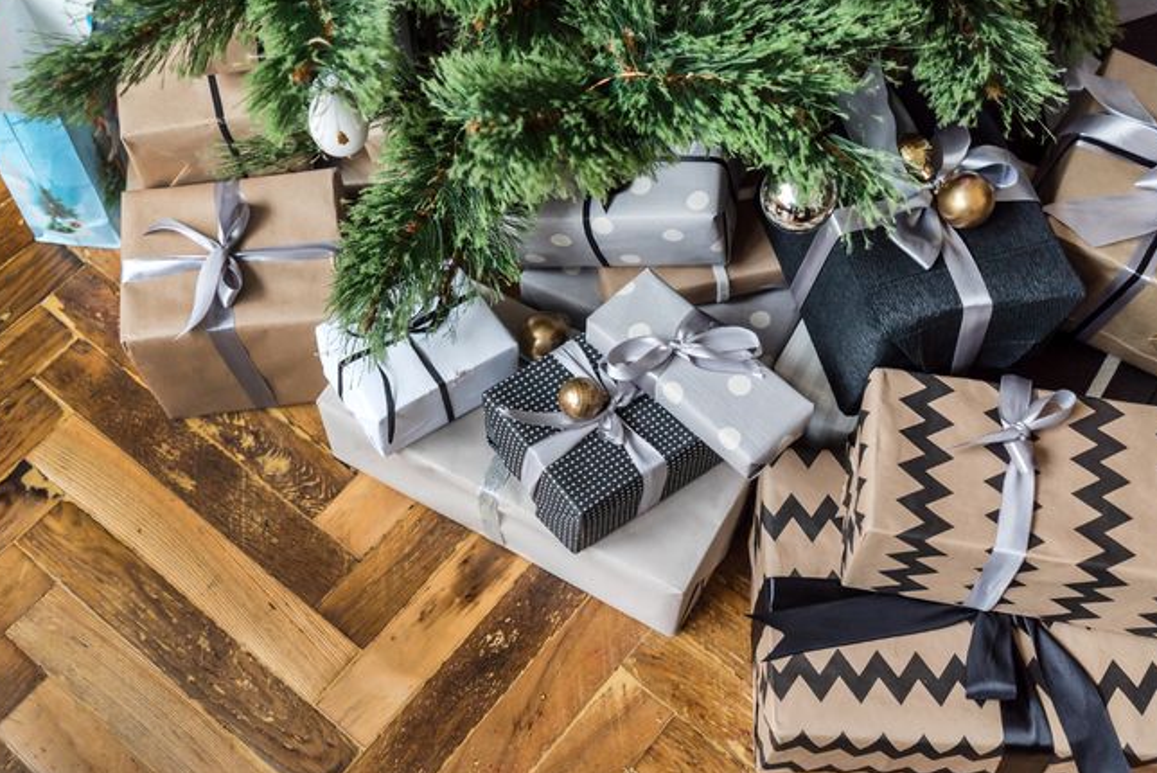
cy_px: 384
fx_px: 1286
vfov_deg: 33.4
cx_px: 570
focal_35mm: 40
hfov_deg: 48.4
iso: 1600
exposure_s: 1/60
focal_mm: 39
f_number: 4
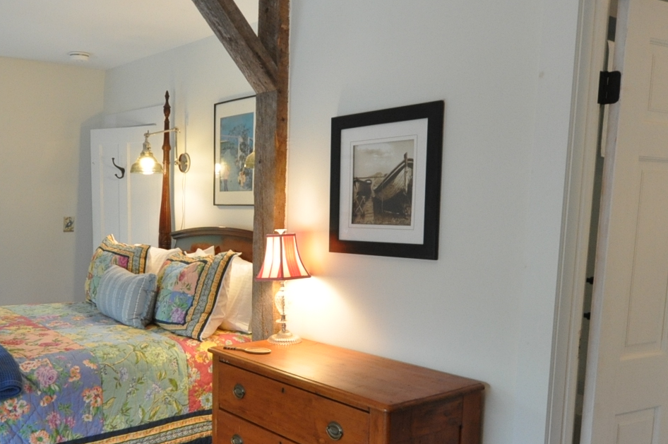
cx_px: 261
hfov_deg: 55.4
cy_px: 275
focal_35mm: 34
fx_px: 630
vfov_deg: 38.6
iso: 800
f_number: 4
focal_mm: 10
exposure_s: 1/60
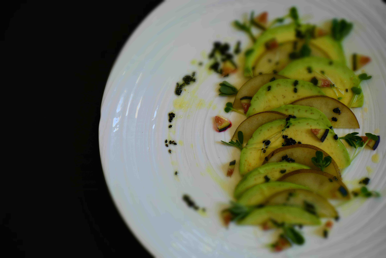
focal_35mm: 128
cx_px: 193
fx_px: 1367
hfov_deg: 16.1
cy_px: 129
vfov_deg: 10.8
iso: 100
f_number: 6.3
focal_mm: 85
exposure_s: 1/15
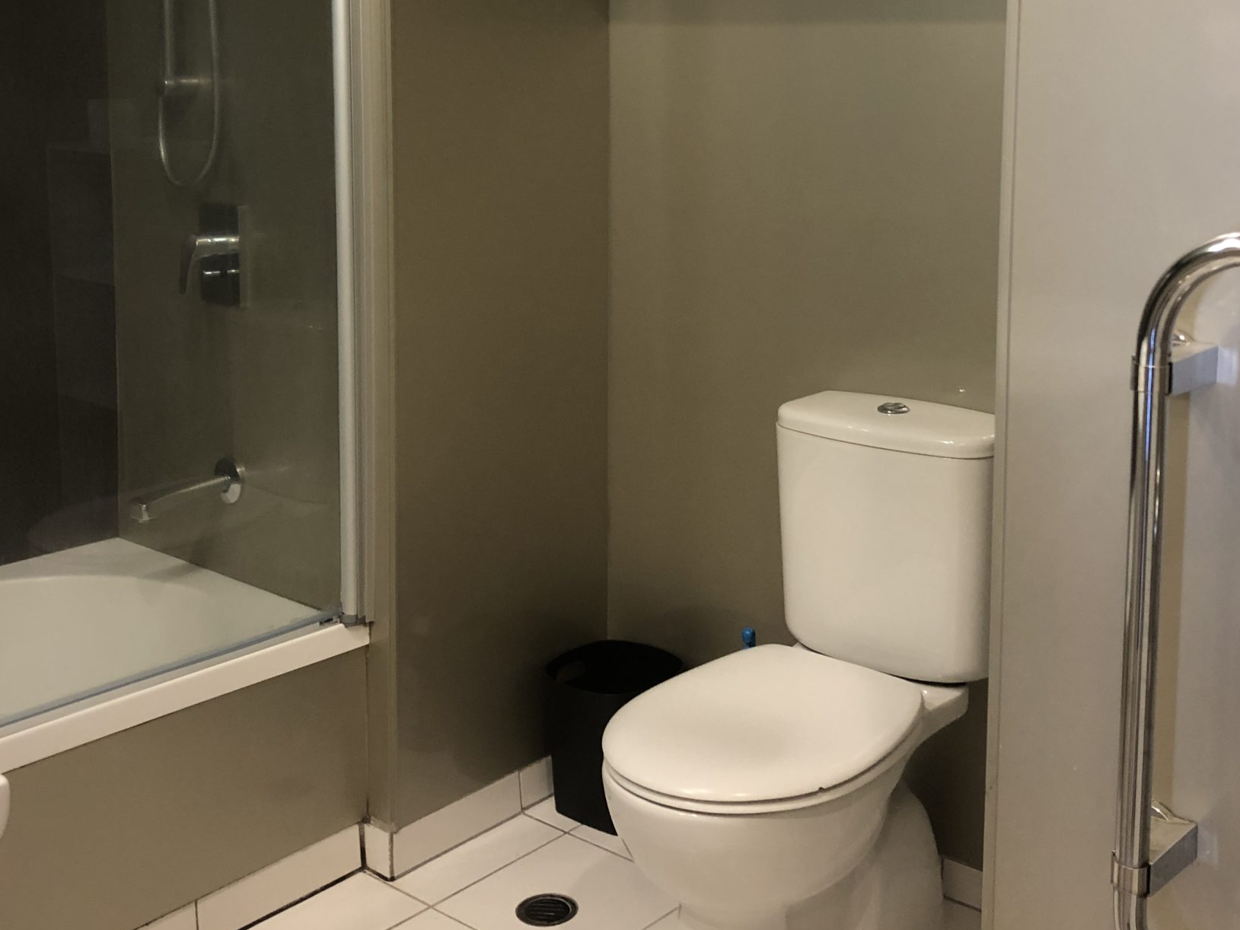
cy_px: 209
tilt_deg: -6.8
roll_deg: -0.2
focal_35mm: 44
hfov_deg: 42.9
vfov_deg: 32.1
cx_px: 693
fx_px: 1576
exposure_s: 1/17
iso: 64
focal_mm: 3.99
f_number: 1.8
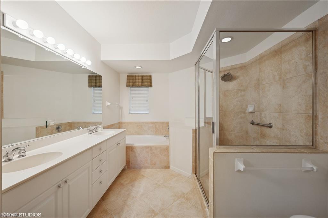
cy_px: 109
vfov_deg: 81.1
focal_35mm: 14
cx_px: 164
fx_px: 127
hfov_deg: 104.3
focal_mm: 14
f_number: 7.1
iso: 1250
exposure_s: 1/250
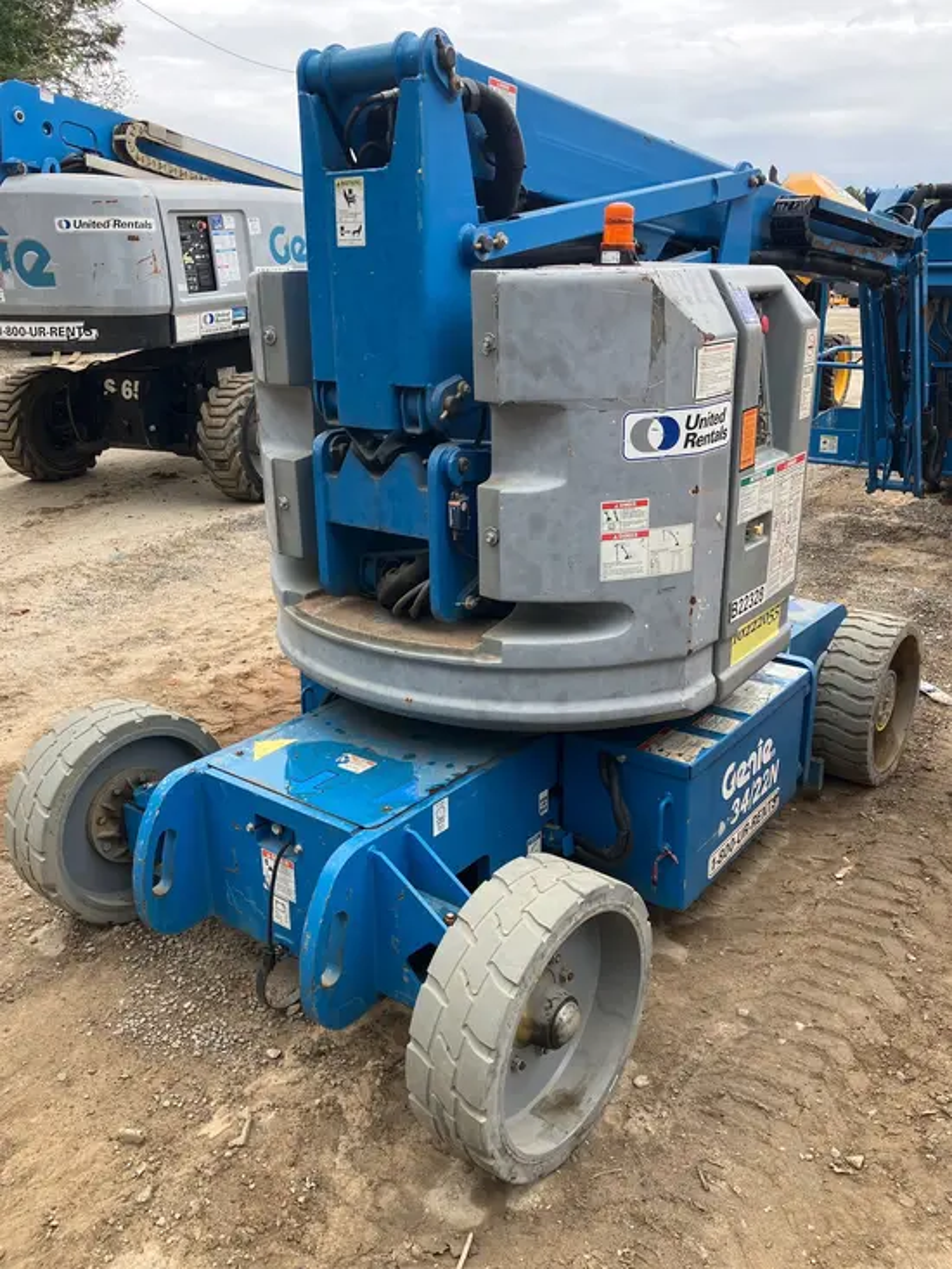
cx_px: 476
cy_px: 634
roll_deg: +0.0
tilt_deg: -17.6
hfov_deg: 49.8
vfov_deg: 63.4
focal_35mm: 28
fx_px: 1026
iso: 32
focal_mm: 3.99
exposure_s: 1/315
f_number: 1.8
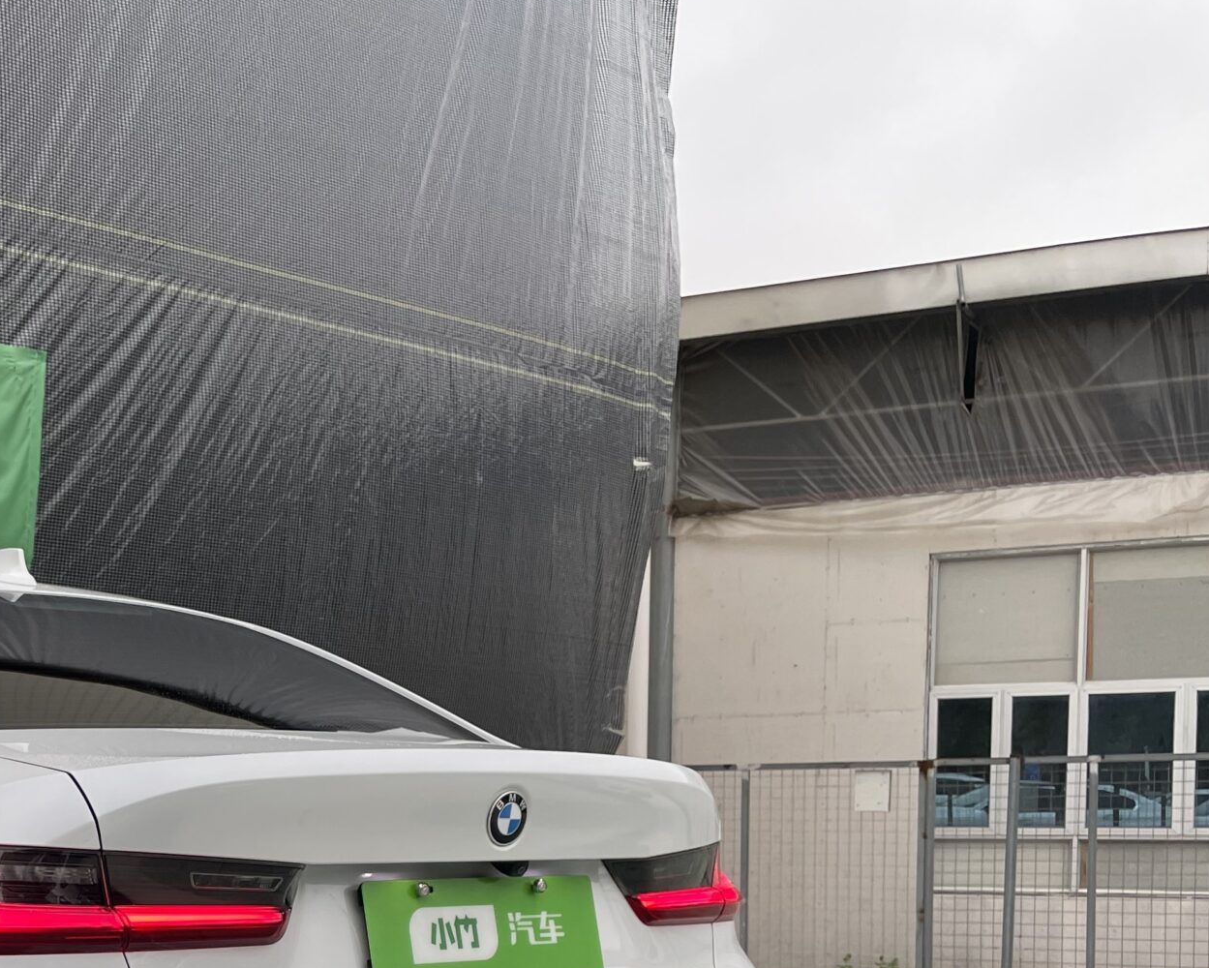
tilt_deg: -3.5
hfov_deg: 33.1
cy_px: 916
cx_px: 6
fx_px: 1861
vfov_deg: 27.8
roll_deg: -0.3
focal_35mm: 52
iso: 50
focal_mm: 4.2
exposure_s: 1/121
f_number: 1.6
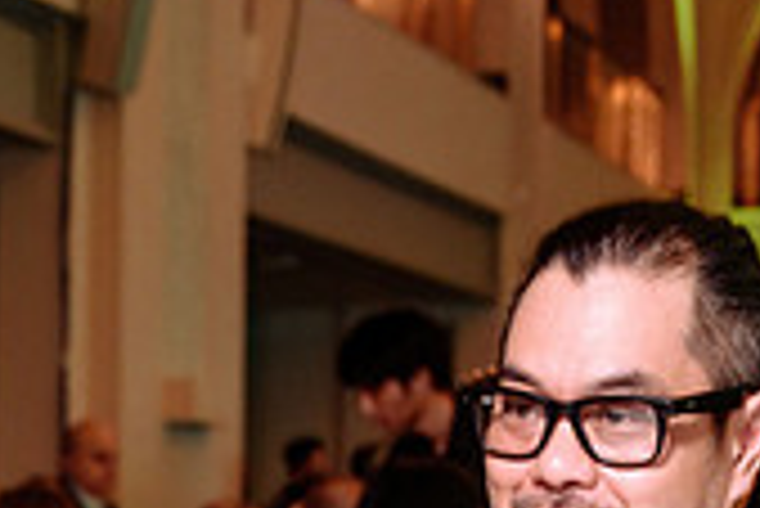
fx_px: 2937
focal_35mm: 139
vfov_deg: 9.7
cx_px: 186
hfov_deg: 14.7
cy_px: 695
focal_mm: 31.5
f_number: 4
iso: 1000
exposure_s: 1/50
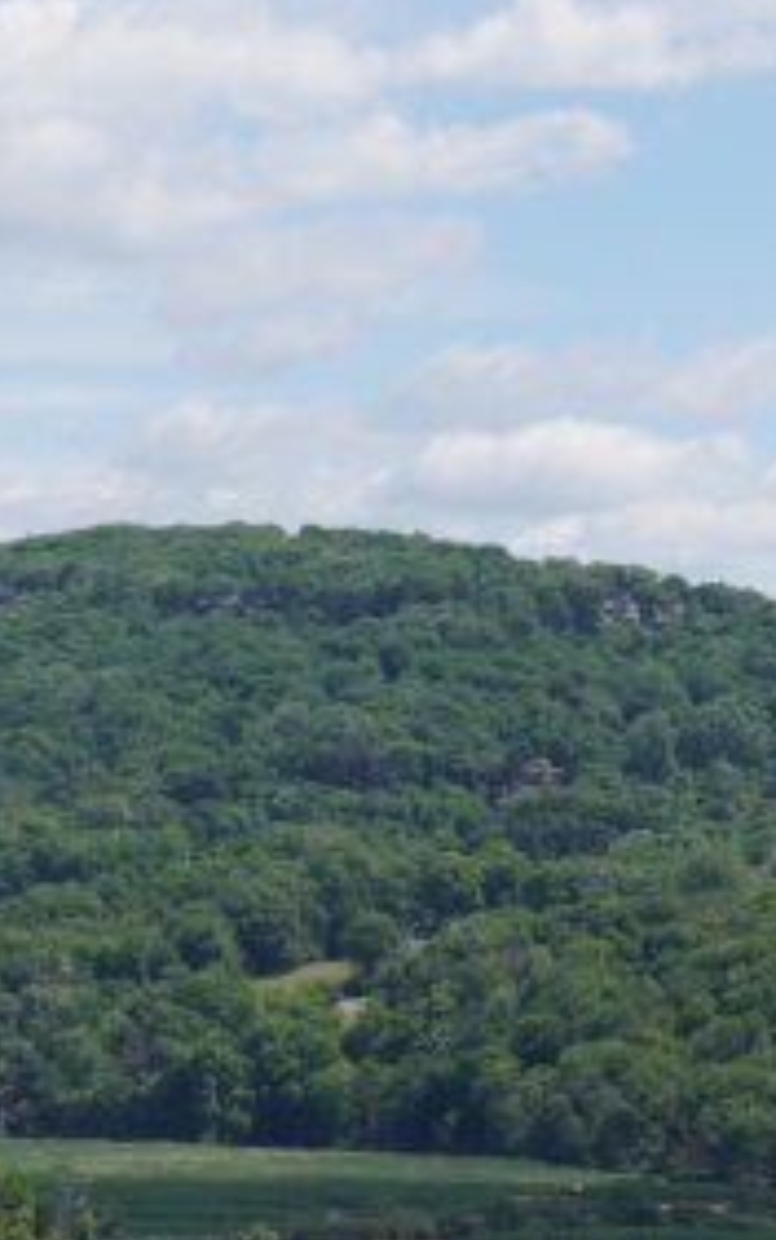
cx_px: 855
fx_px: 6513
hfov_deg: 6.8
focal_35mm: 193
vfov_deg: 10.8
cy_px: 913
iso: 100
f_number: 8
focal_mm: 32.8
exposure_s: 1/320
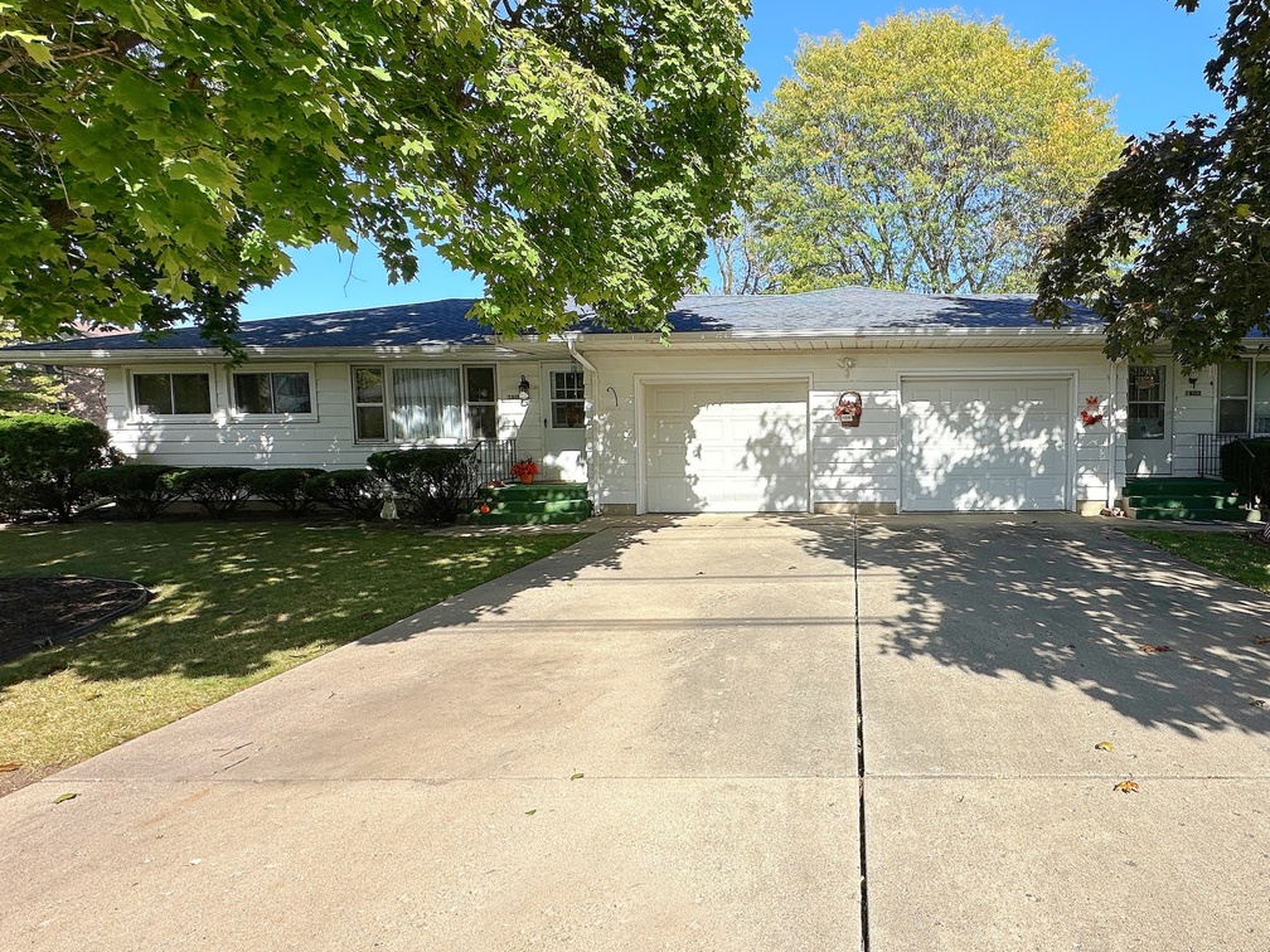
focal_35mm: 20
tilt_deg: -2.6
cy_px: 484
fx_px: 734
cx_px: 847
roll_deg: -0.9
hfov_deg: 79.1
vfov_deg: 66.0
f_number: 2.2
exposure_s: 1/1490
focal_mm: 2.22
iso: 40
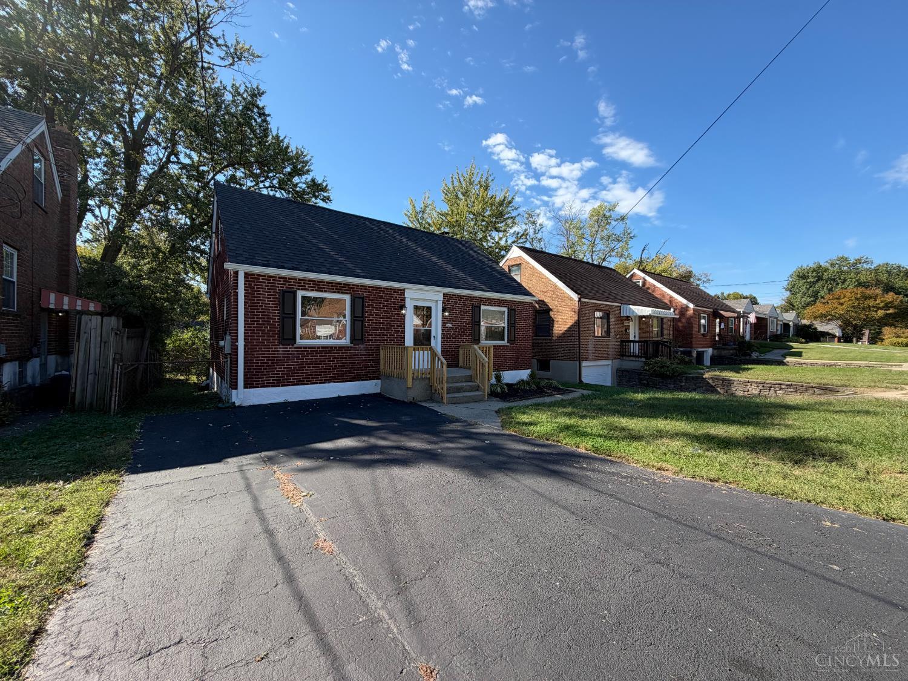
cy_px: 340
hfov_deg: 102.1
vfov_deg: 85.7
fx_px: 367
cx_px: 454
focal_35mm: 14
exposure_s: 1/742
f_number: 2.2
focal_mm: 2.22
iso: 40
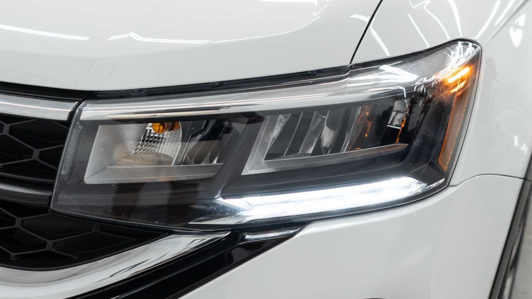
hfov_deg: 45.5
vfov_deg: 26.5
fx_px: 635
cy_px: 135
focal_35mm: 45
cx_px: 271
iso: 200
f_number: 3.2
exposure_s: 1/50
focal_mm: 28
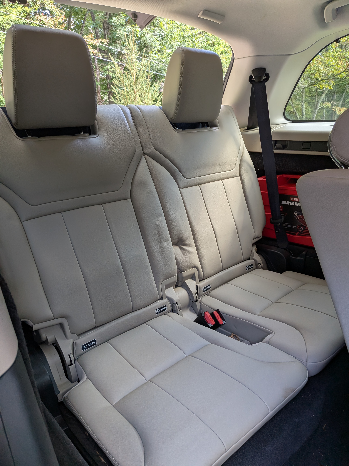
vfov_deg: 71.6
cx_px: 174
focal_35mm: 24
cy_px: 233
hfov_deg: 56.8
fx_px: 323
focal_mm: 4.53
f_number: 1.7
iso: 55
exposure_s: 1/60
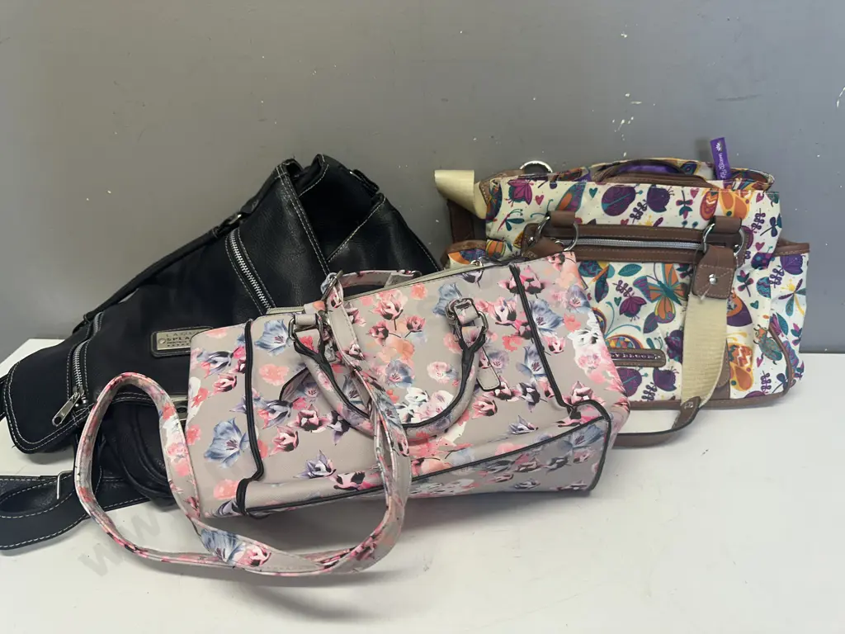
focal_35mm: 24
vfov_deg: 56.8
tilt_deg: -27.0
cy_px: 317
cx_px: 422
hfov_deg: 71.6
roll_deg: -1.3
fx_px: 586
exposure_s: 1/100
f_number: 1.78
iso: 125
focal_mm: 6.86
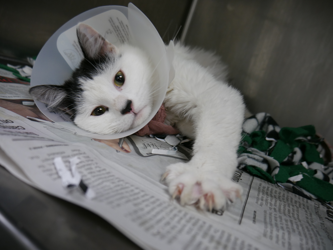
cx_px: 166
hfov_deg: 63.4
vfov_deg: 49.8
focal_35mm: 28
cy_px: 125
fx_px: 269
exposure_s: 1/60
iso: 400
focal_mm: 14
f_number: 3.5
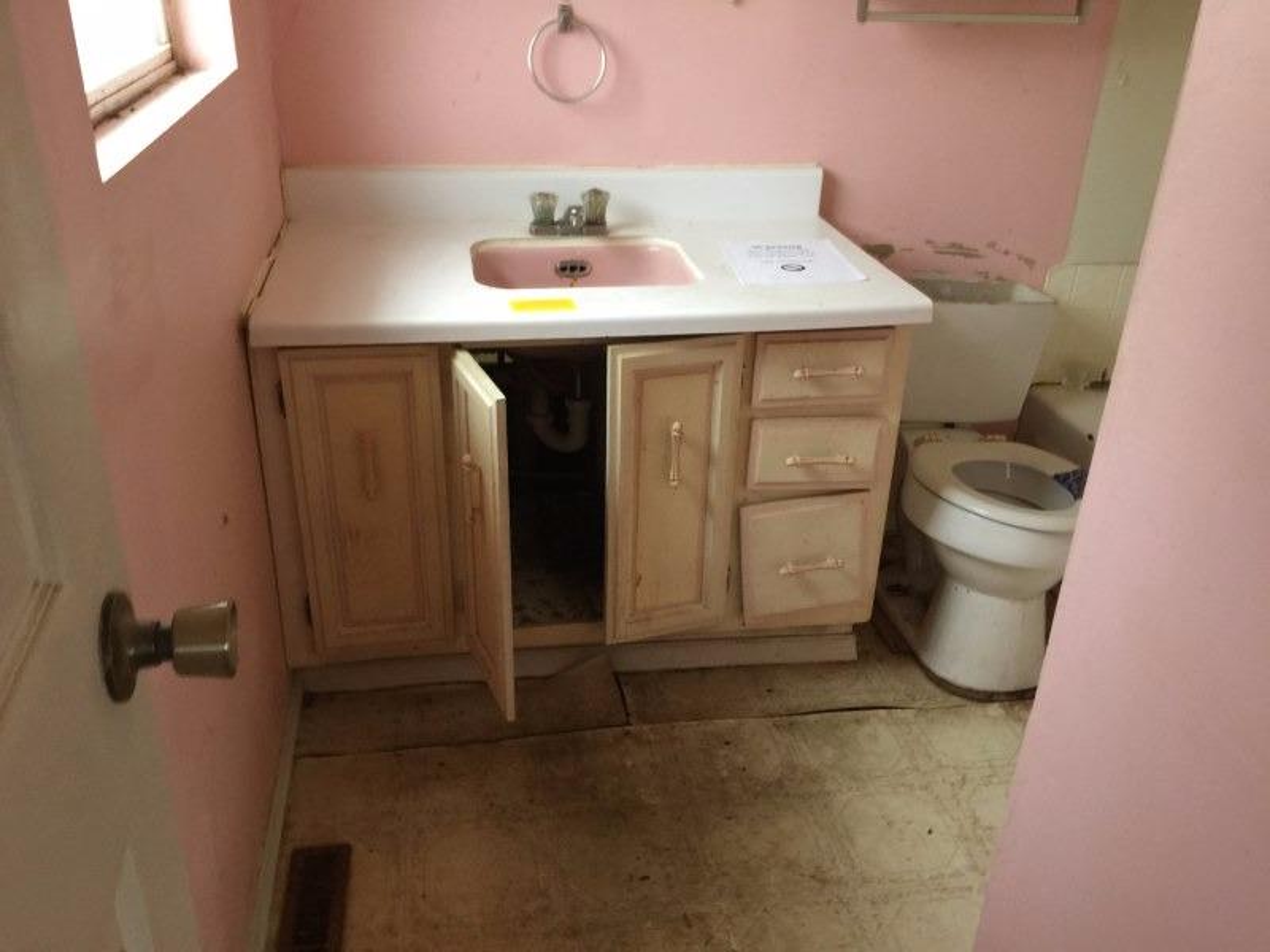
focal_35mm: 29
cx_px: 635
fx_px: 1064
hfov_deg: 61.7
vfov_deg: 48.2
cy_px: 476
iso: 64
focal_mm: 4.15
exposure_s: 1/4
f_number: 2.2
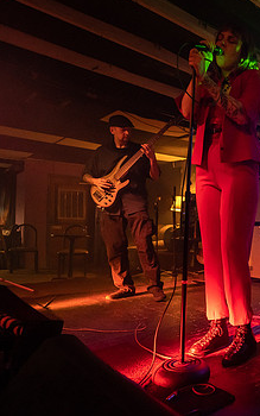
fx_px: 317
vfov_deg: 66.4
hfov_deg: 37.2
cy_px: 219
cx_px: 288
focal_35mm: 28
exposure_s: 1/250
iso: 3200
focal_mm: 14.6
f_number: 2.8
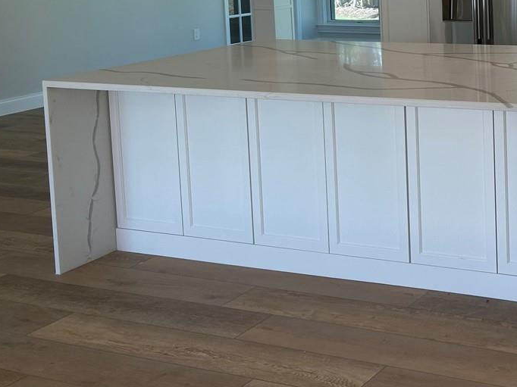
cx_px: 572
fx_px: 911
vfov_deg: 23.0
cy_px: -1
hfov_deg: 28.7
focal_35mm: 61
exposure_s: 1/127
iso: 32
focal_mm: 5.7
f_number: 1.5
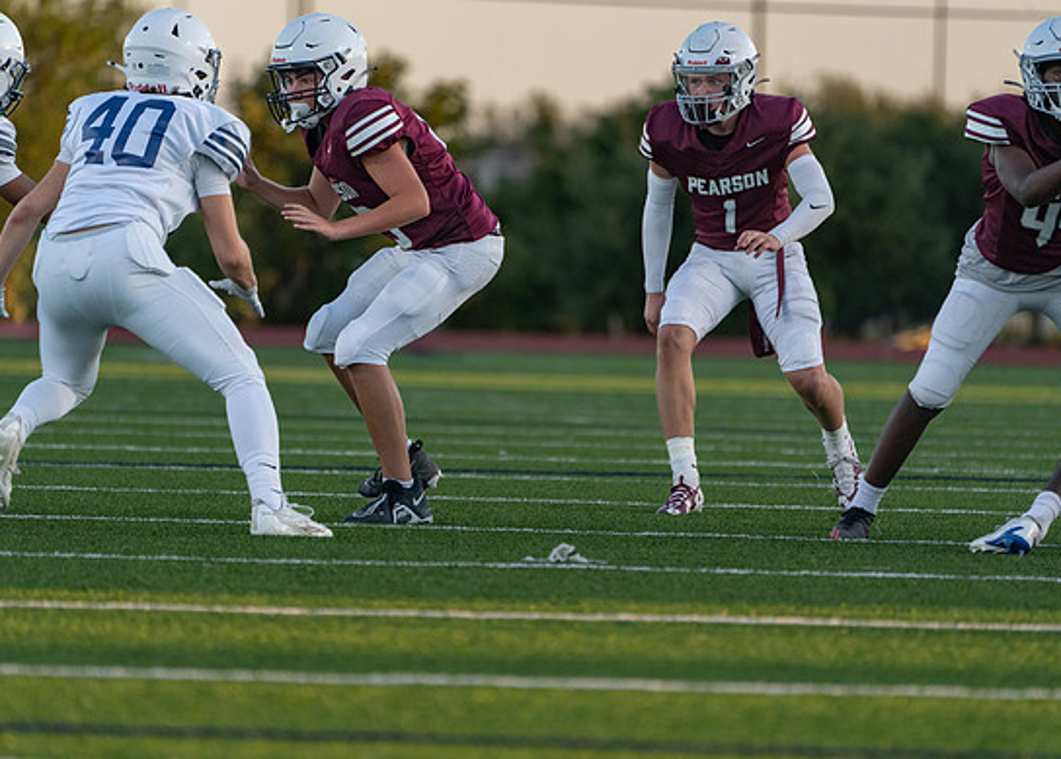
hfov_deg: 4.4
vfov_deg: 3.1
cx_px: 499
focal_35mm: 458
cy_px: 383
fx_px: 13806
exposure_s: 1/1000
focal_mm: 400
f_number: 5.6
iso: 1600
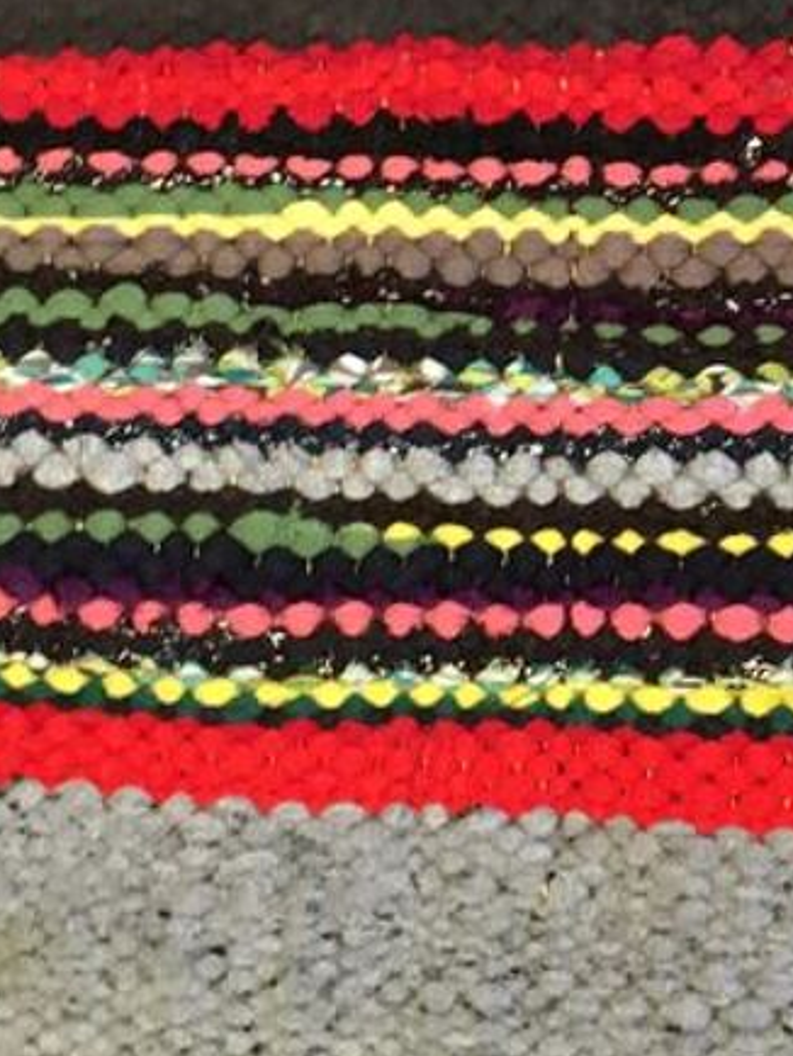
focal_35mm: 89
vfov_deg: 21.1
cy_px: -35
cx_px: 696
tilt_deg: -78.8
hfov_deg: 16.4
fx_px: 2716
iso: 400
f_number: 2.2
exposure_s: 1/17
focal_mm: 4.15
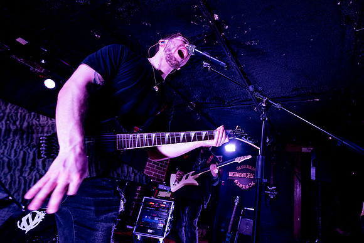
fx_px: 180
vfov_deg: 67.9
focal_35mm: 18
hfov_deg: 88.4
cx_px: 232
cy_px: 114
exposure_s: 1/200
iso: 2000
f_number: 2.8
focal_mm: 14
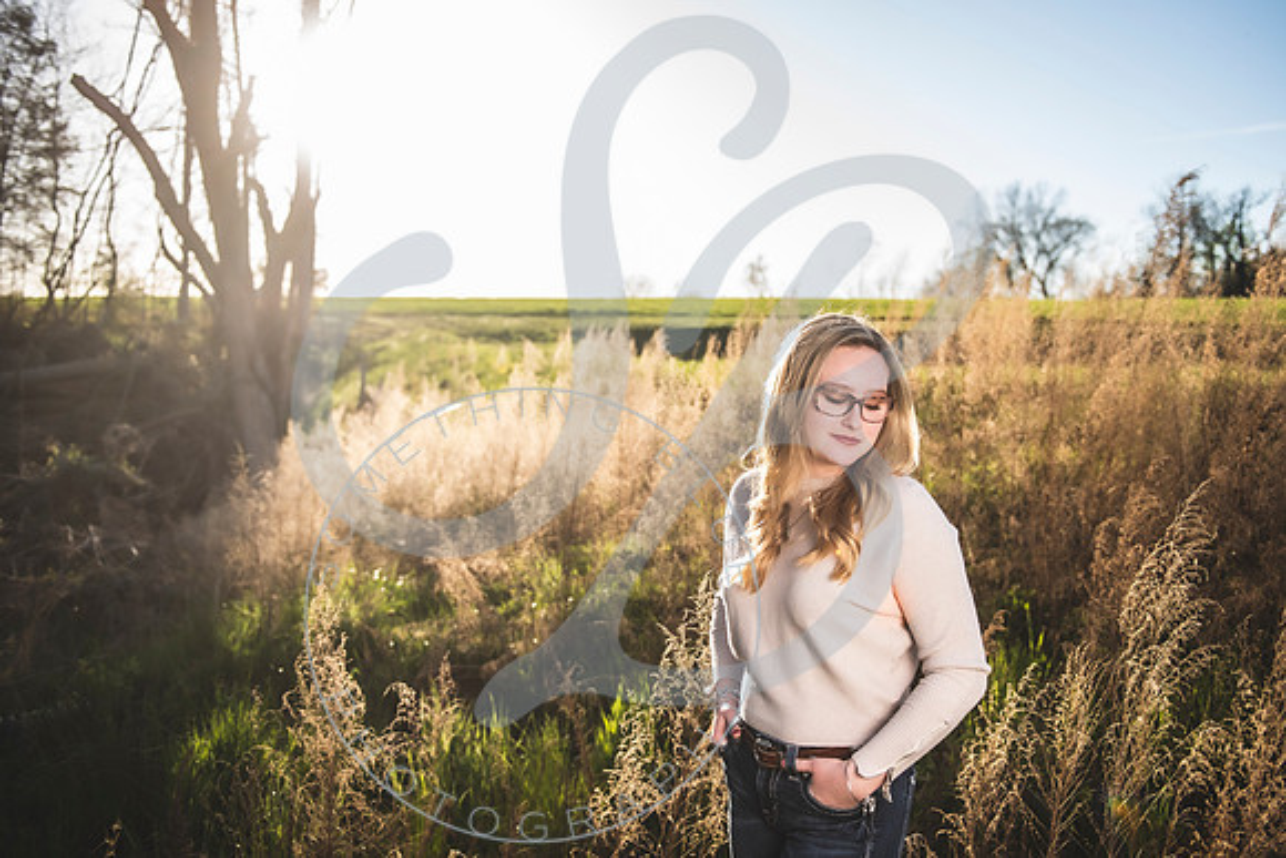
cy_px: 405
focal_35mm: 34
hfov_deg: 56.0
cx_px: 679
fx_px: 1207
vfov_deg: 39.1
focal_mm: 32
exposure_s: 1/640
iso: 100
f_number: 2.8
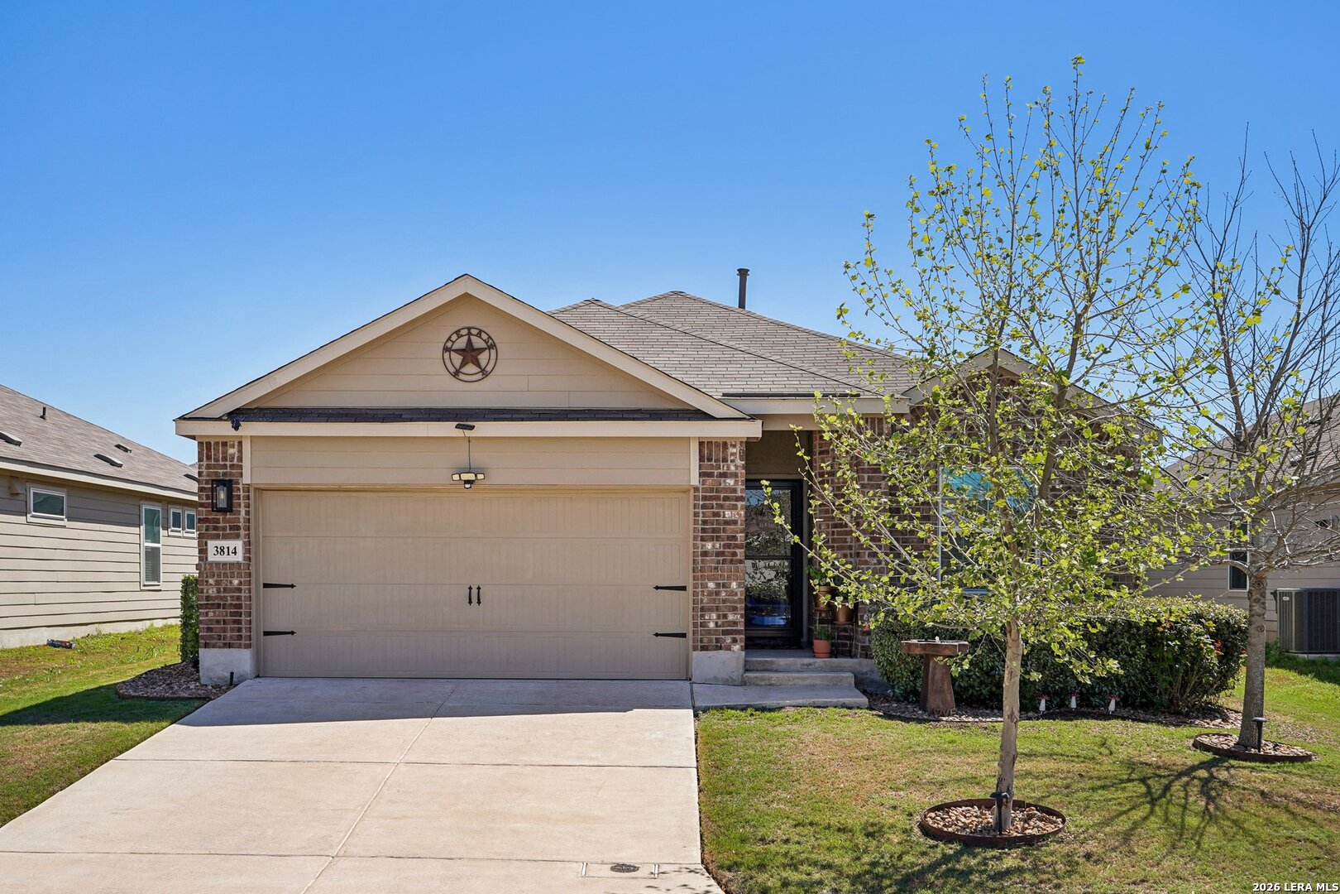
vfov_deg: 37.9
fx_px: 1303
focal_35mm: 35
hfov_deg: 54.4
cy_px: 447
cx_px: 670
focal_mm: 35
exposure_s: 1/320
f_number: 8
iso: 100
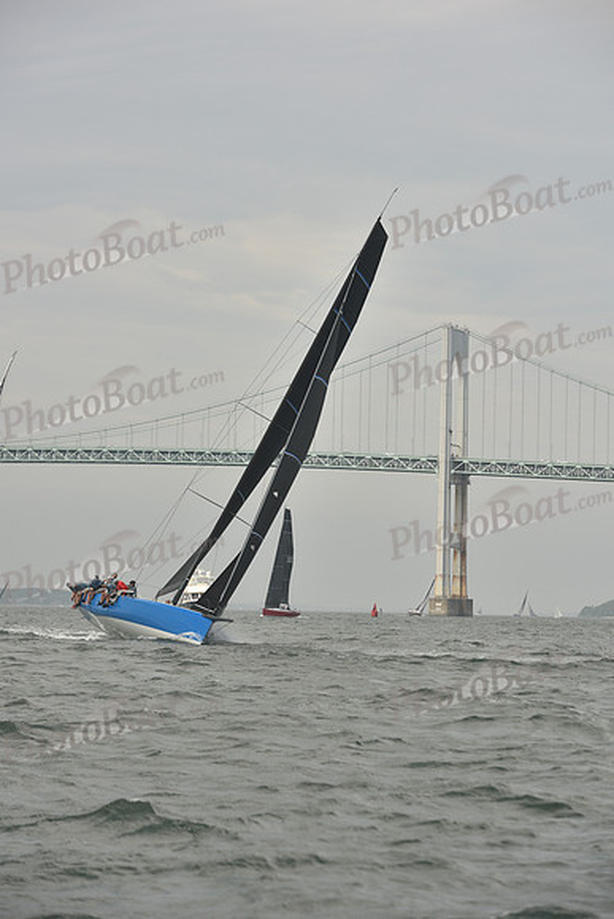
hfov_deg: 13.0
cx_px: 307
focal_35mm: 105
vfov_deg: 19.5
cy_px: 460
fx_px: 2684
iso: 250
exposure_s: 1/640
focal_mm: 105
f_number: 5.6
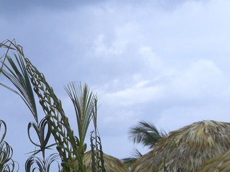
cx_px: 10
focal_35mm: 95
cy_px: 139
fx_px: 631
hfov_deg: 20.1
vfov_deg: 15.4
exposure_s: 1/200
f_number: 8
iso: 100
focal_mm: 6.2
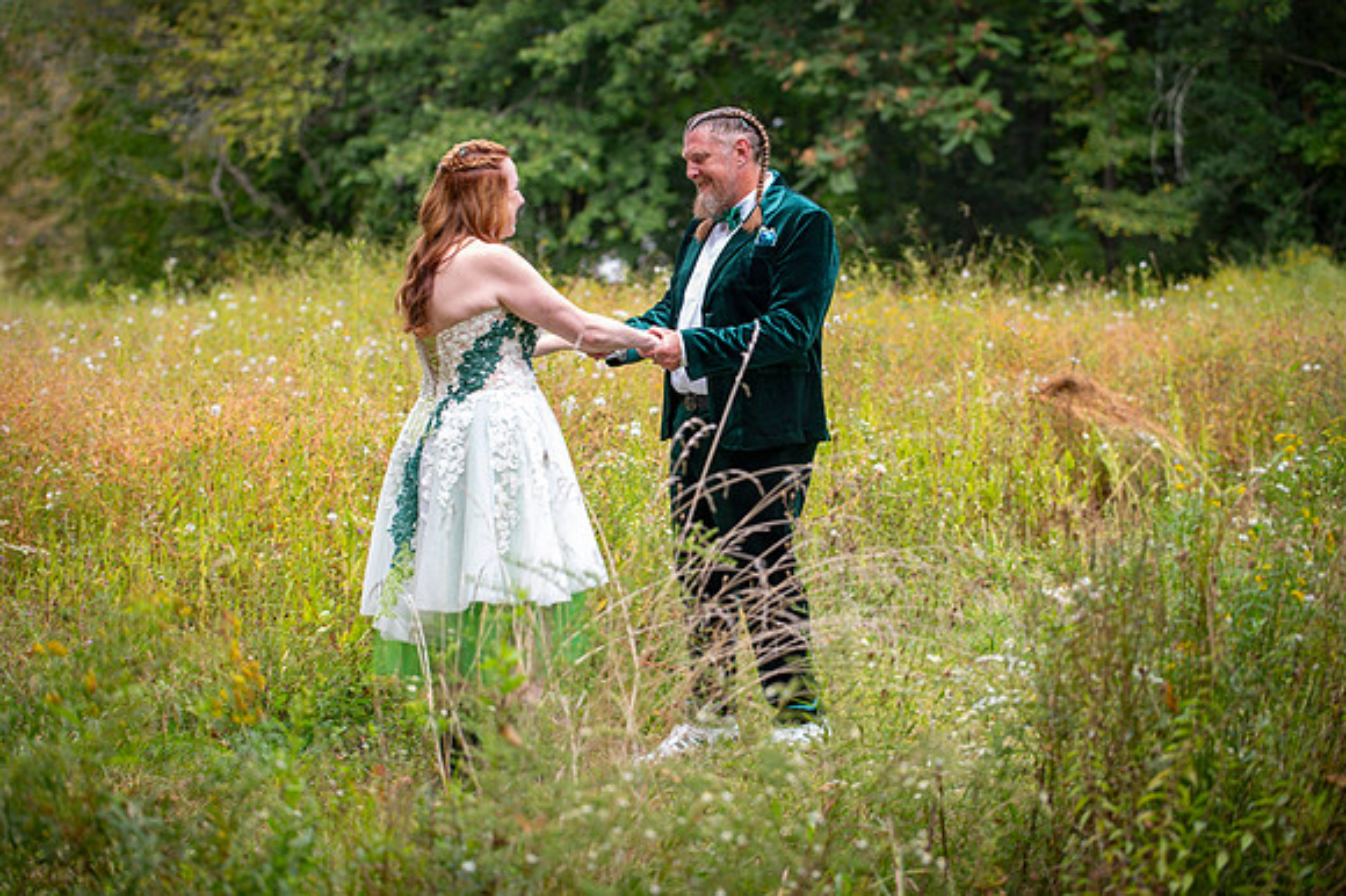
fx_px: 2721
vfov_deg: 18.7
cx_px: 673
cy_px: 448
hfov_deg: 27.8
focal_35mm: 73
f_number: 2.8
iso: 50
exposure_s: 1/125
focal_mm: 70
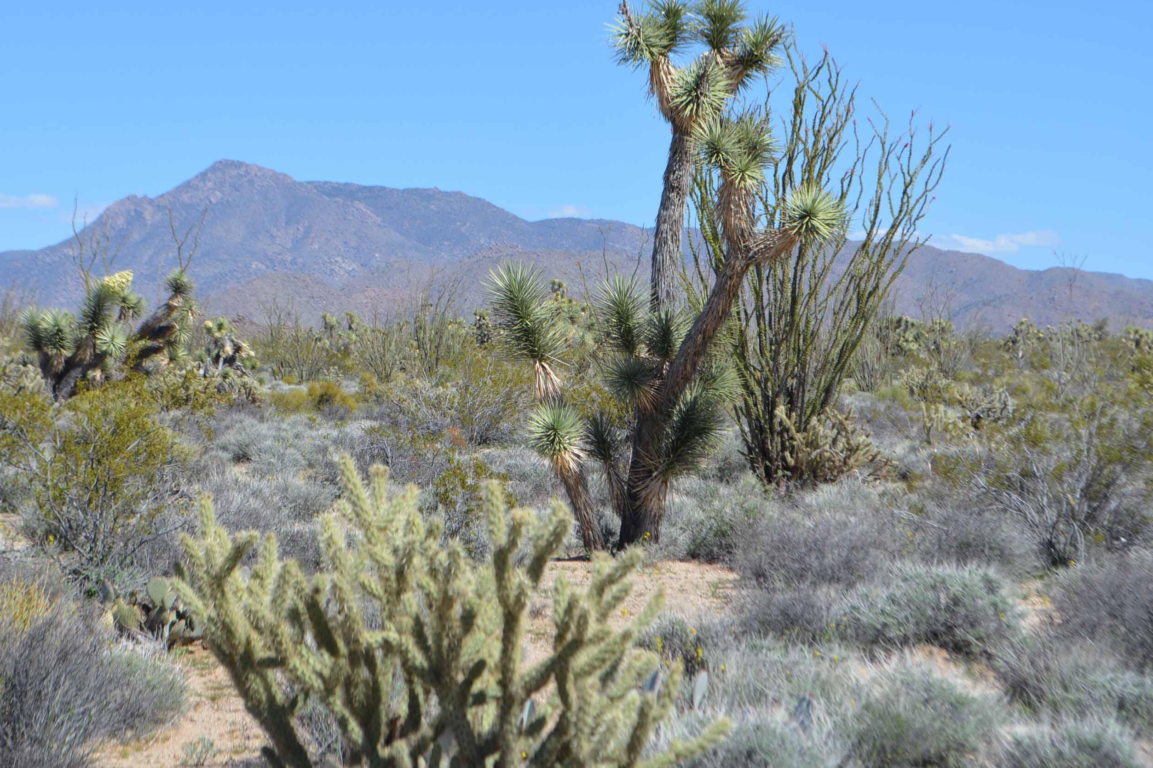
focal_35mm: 99
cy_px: 332
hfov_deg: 20.7
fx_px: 3157
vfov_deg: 13.9
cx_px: 510
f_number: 8
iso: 100
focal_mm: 55
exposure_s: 1/250
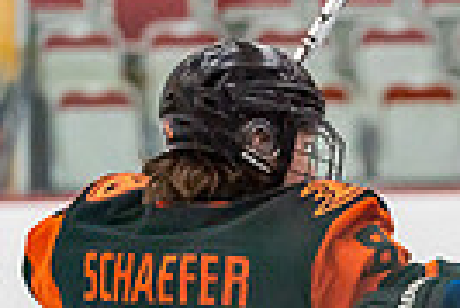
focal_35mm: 477
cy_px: 514
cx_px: 607
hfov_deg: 4.3
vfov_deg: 2.9
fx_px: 6102
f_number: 2.8
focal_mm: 95
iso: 3200
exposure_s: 1/1250
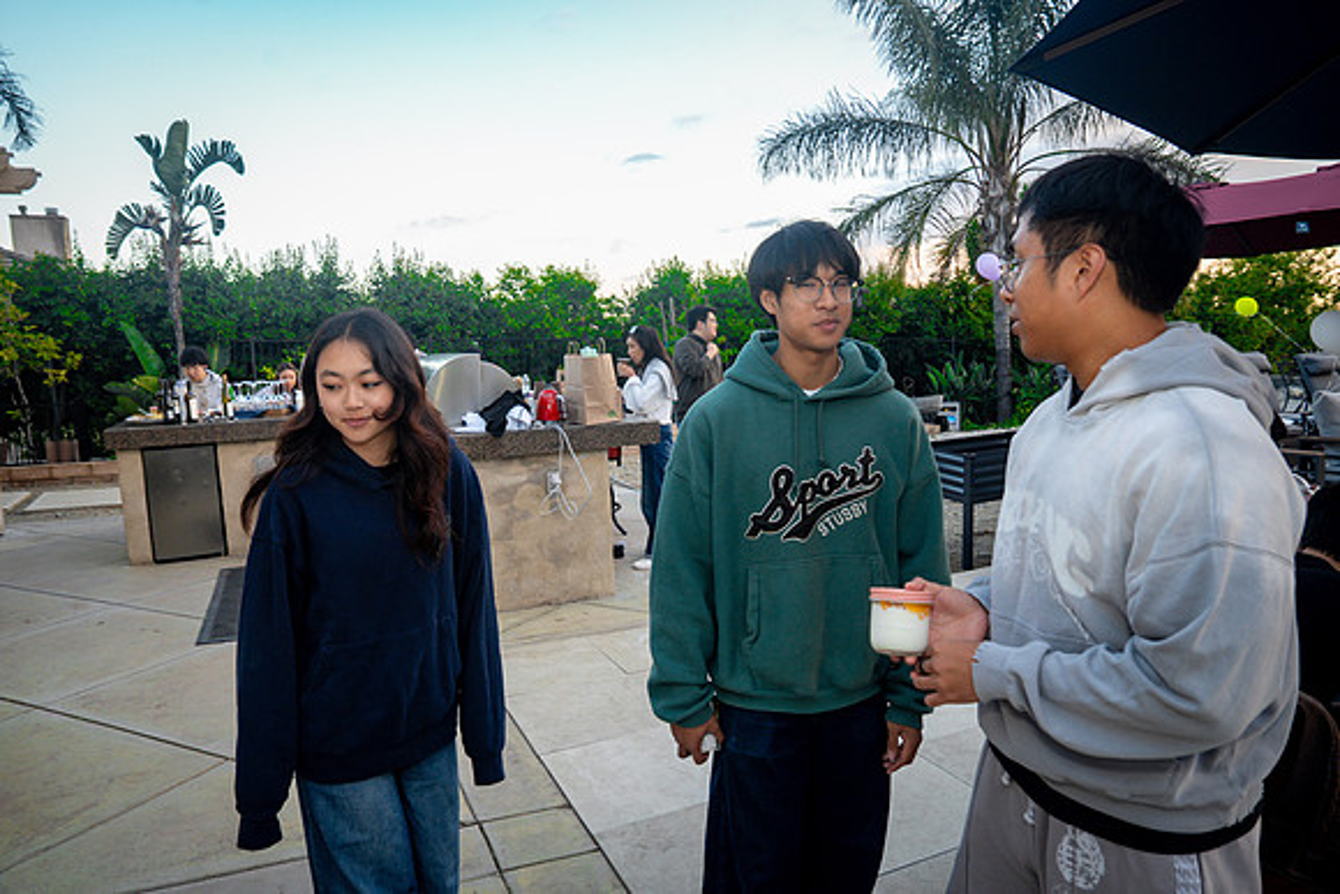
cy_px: 447
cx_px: 670
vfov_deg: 53.2
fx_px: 894
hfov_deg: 73.7
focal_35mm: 24
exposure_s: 1/160
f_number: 5
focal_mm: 24
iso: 640
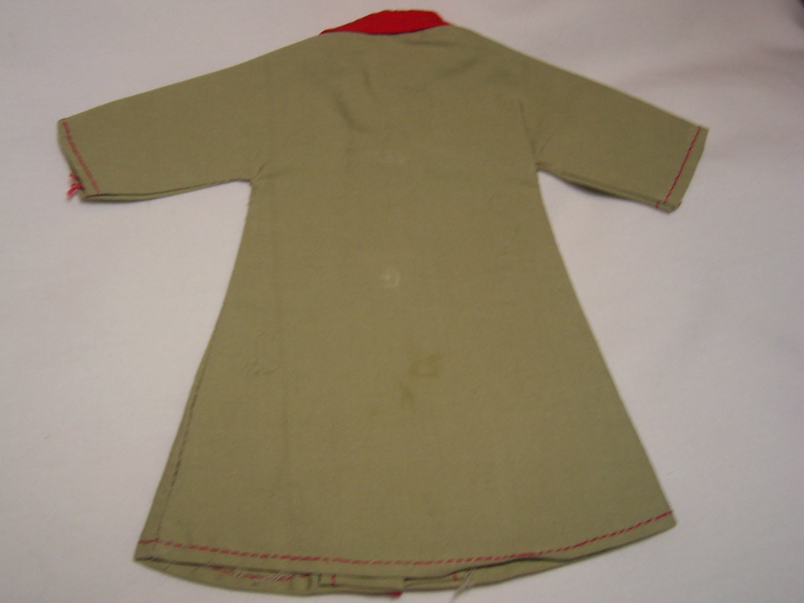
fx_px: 859
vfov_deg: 38.7
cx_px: 402
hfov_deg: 50.1
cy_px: 302
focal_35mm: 37
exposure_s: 1/60
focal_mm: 5.6
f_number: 2.8
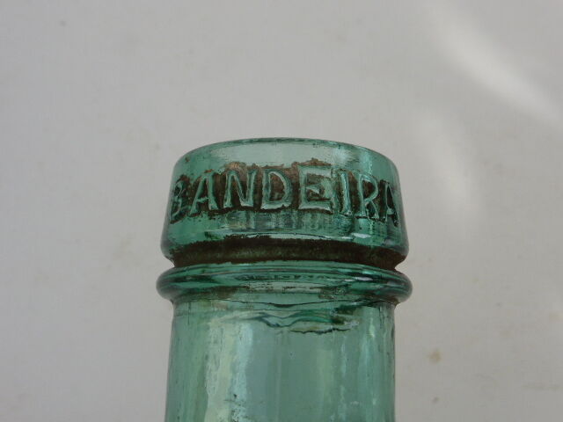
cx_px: 282
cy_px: 211
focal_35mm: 61
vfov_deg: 24.0
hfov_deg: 31.7
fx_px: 992
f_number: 4.7
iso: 100
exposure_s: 1/250
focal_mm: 10.3
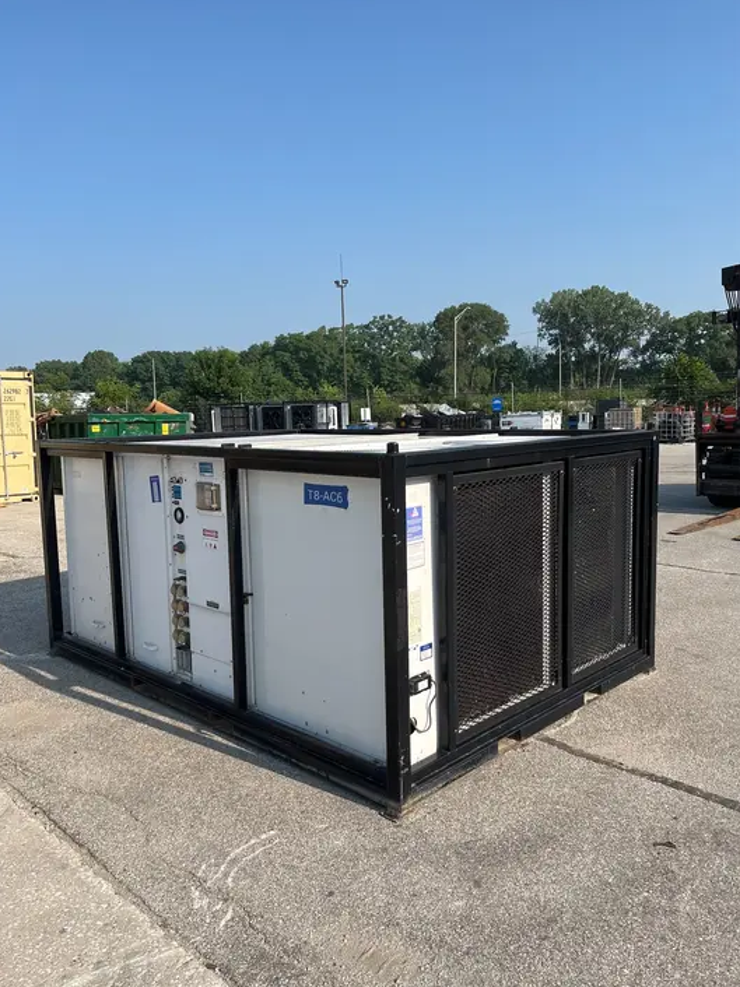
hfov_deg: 51.3
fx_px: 770
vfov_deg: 65.3
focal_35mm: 27
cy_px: 494
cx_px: 357
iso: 50
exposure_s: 1/2967
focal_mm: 5.1
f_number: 1.6
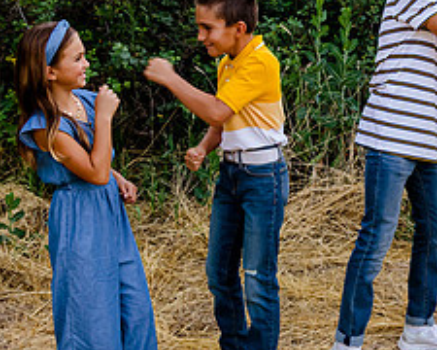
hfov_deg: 26.1
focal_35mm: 71
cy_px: 110
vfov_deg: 21.5
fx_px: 918
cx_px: 366
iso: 1000
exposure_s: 1/160
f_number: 6.3
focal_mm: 24
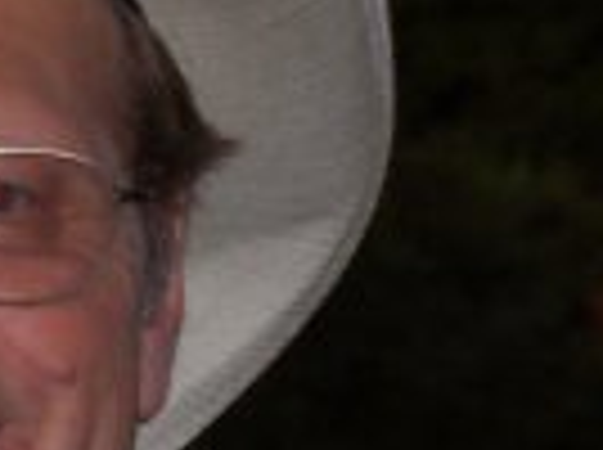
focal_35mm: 516
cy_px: 274
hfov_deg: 3.8
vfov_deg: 2.9
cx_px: -104
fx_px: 8972
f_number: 4.8
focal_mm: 18
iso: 80
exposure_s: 1/125
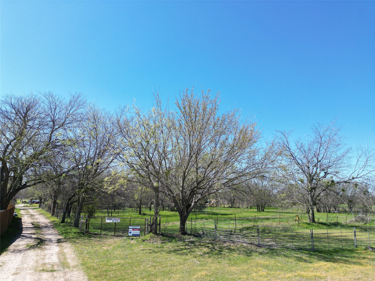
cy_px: 140
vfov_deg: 56.8
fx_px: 260
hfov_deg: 71.6
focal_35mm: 24
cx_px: 188
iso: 110
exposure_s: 1/1600
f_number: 1.7
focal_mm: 6.72
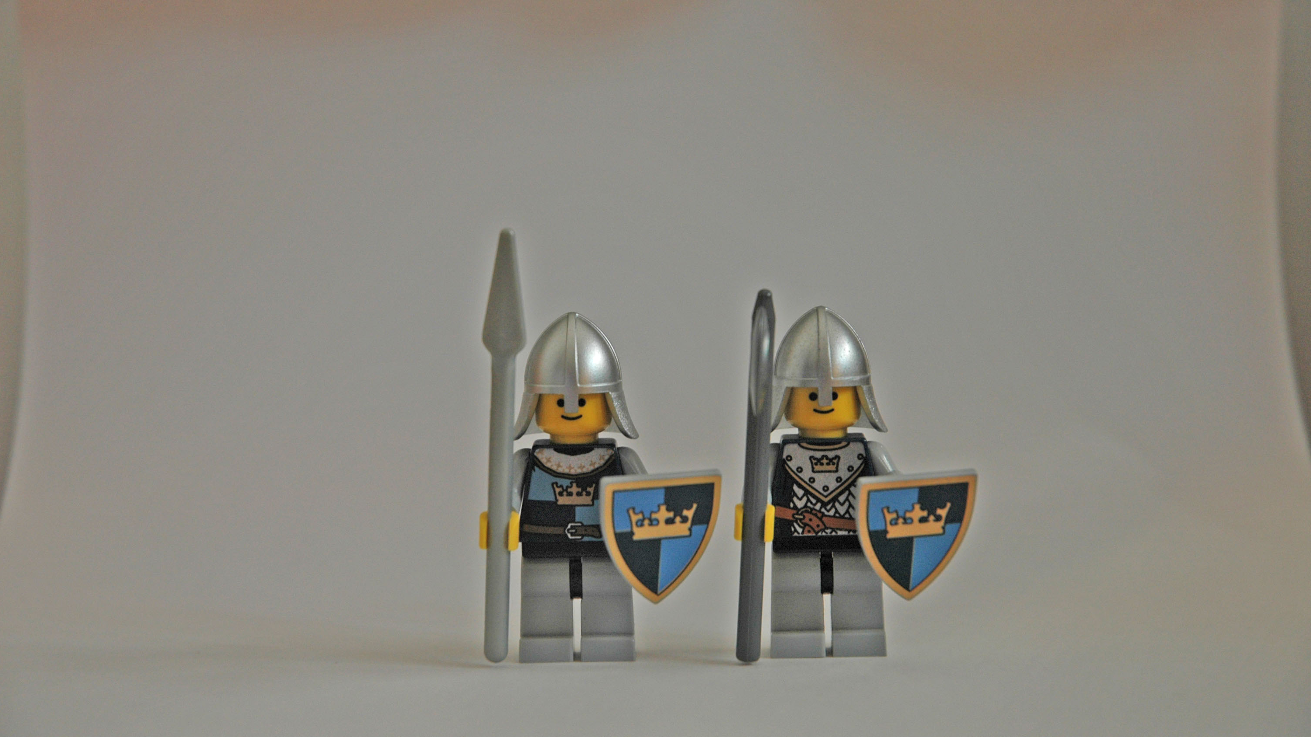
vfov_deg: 11.0
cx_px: 656
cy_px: 331
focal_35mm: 110
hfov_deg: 19.5
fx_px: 3824
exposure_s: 1/80
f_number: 4.5
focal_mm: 70
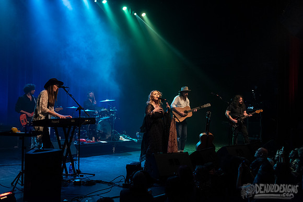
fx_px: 303
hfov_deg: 53.1
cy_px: 101
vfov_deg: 36.9
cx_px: 152
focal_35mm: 36
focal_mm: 36
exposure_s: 1/125
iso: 2500
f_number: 3.2
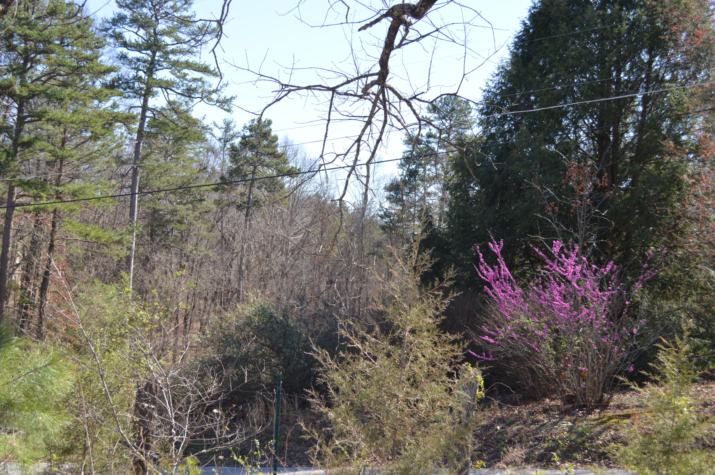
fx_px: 863
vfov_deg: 30.8
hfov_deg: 45.0
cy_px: 238
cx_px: 358
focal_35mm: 44
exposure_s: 1/200
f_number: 4.5
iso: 100
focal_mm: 29
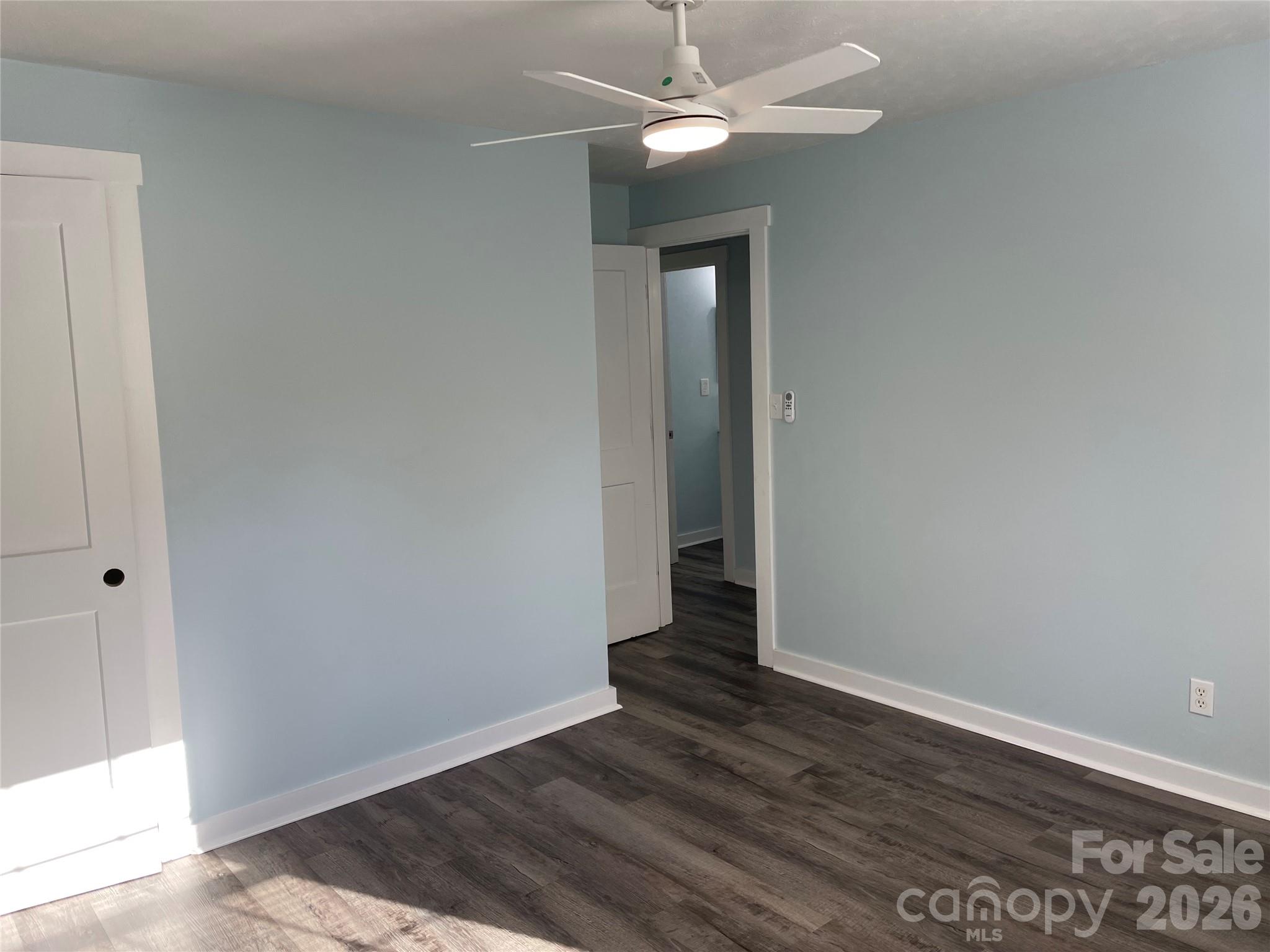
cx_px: 635
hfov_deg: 67.3
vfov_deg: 53.1
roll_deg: +2.2
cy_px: 476
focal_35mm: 26
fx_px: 954
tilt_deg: -6.4
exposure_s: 1/121
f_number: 1.6
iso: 50
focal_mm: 4.2
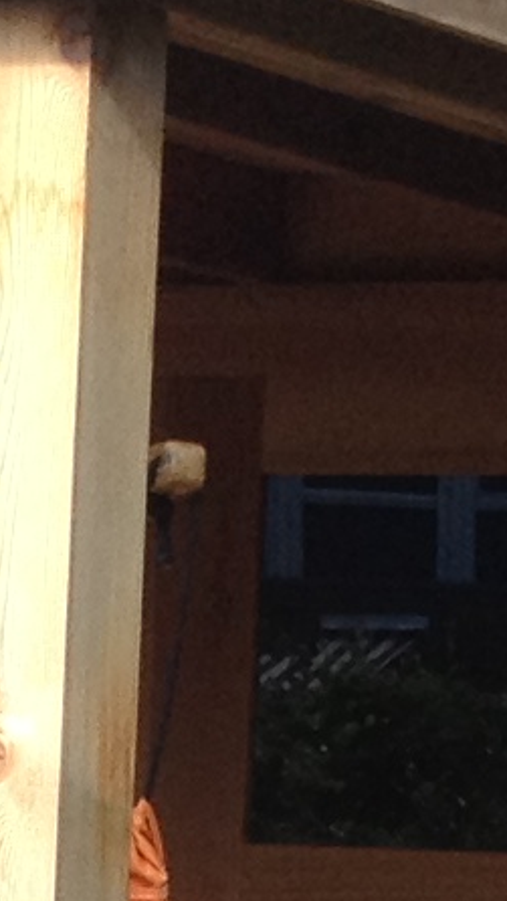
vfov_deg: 7.6
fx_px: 6666
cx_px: -384
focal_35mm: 279
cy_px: 1170
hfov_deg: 4.3
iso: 64
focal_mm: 4.28
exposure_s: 1/298
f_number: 2.4
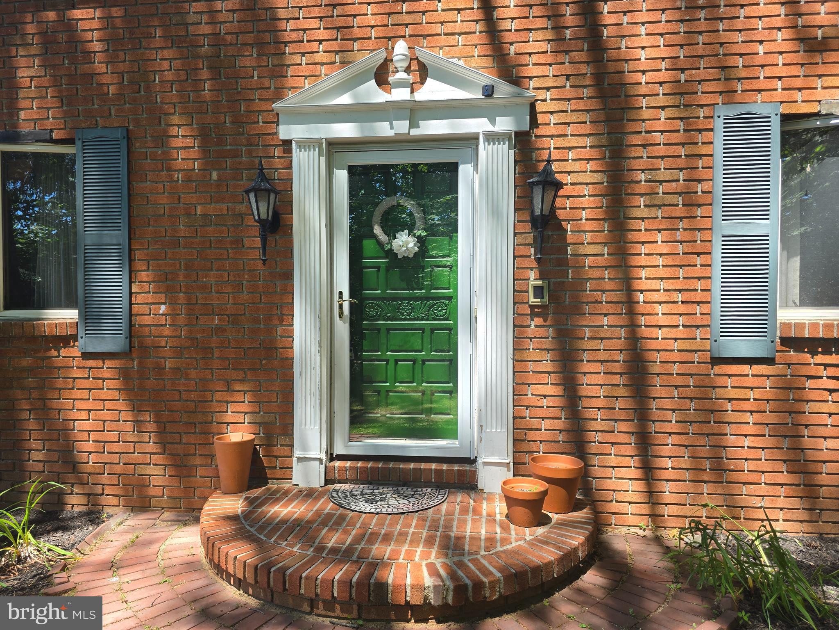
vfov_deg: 58.9
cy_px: 315
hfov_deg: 73.9
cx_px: 420
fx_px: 557
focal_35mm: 23
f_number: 1.7
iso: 16
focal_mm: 6.3
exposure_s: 1/180
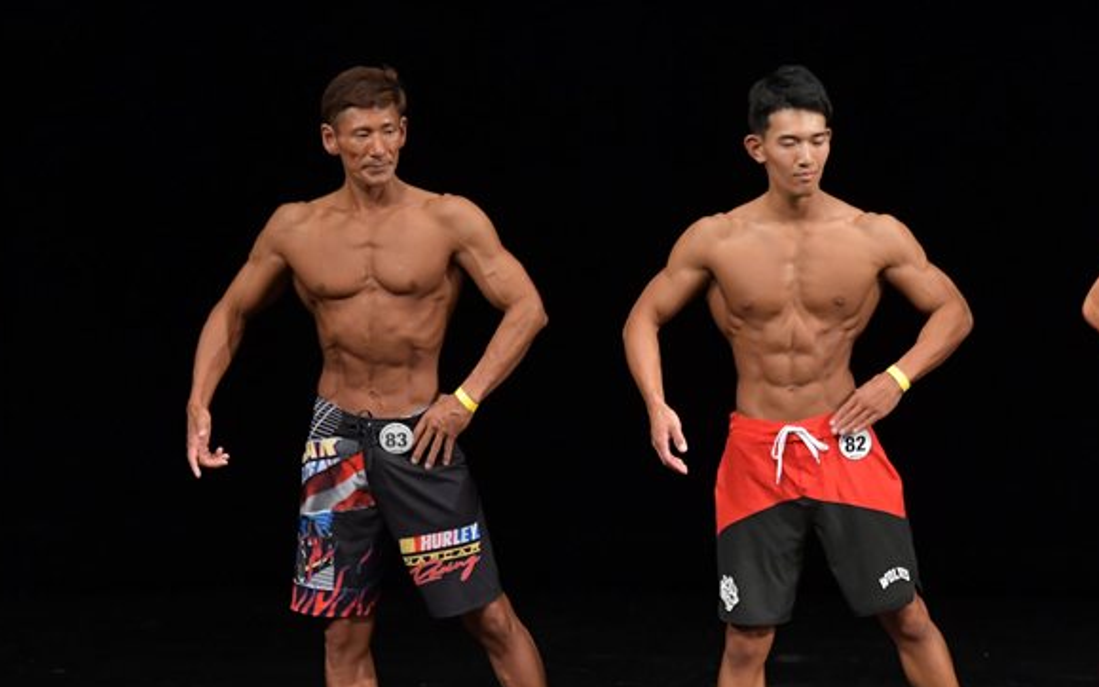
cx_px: 587
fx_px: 10424
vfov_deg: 3.8
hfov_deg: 6.0
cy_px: 454
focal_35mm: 348
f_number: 5.6
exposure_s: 1/400
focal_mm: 170
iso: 3200
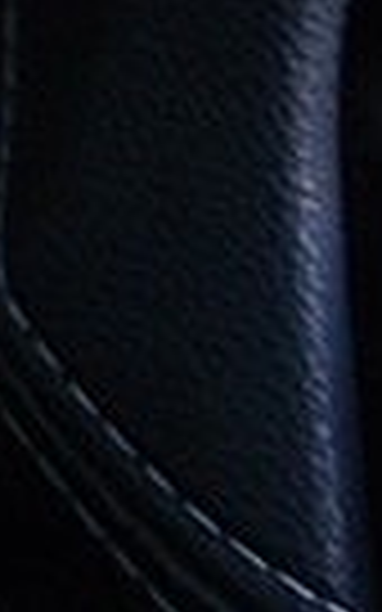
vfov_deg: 4.4
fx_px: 7296
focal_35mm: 438
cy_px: -1800
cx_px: -2957
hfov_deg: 2.5
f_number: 6.3
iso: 800
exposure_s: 1/60
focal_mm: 24
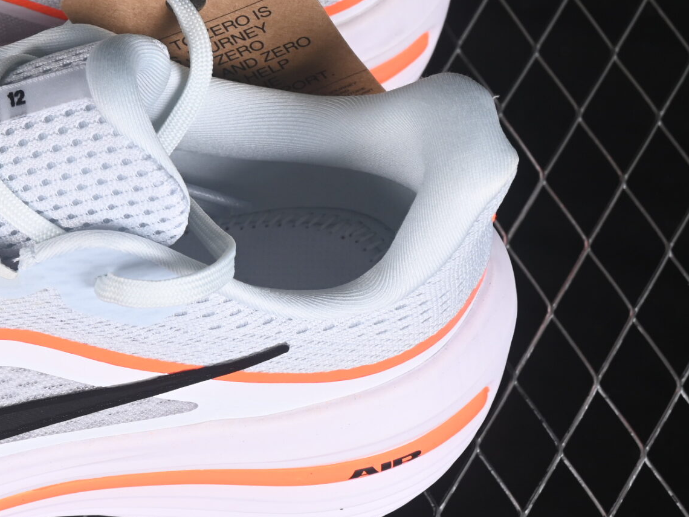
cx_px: -61
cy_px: 176
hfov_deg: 12.0
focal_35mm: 162
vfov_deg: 9.2
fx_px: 3224
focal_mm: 50
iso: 160
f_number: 7.1
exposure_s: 1/80
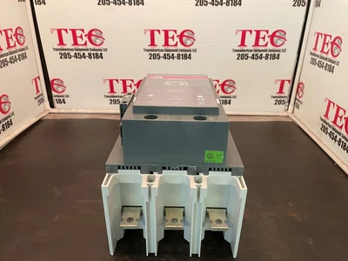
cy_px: 130
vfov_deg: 53.1
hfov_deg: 67.3
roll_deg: +0.1
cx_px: 174
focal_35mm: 26
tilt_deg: -24.6
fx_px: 261
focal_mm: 4.2
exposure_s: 1/59
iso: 160
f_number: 1.6
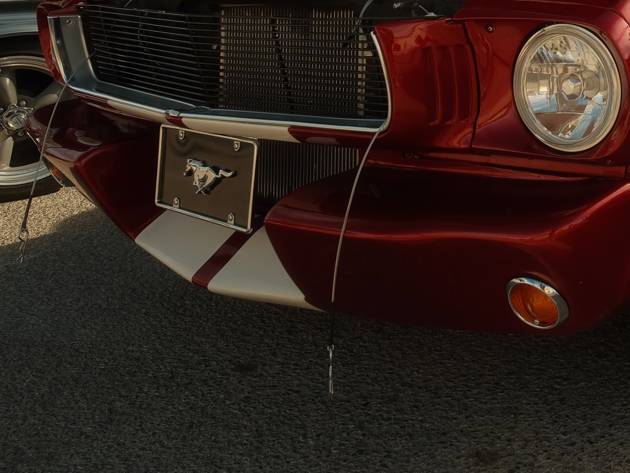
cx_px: 661
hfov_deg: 38.5
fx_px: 764
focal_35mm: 42
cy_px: -2
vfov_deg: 31.7
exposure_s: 1/250
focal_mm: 9
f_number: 5.6
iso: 125
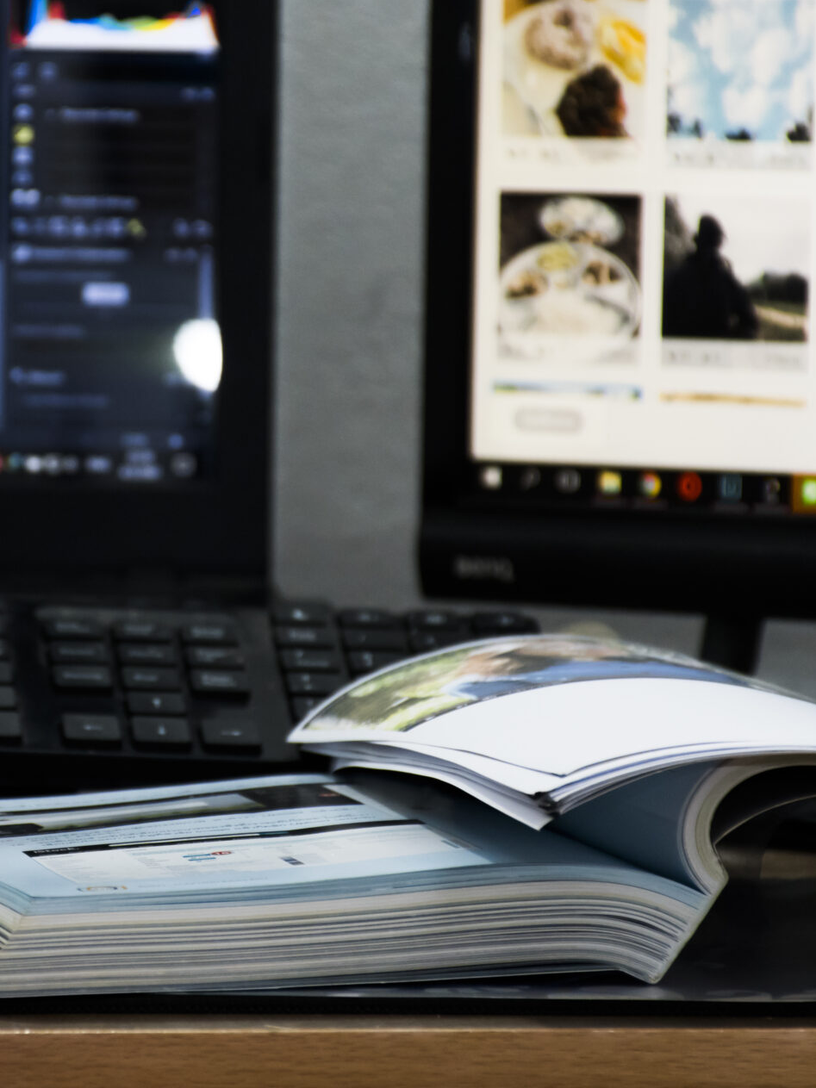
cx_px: 207
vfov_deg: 6.5
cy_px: 544
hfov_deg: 4.8
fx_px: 9651
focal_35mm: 307
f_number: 5.6
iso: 1600
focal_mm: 140
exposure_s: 1/125
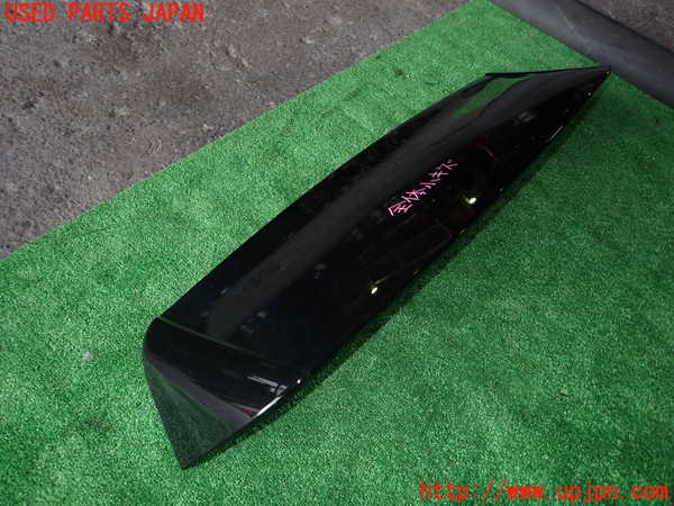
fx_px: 487
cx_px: 337
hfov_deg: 69.4
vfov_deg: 54.9
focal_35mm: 25
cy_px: 253
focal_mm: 4.5
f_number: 5.6
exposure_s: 1/30
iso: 200
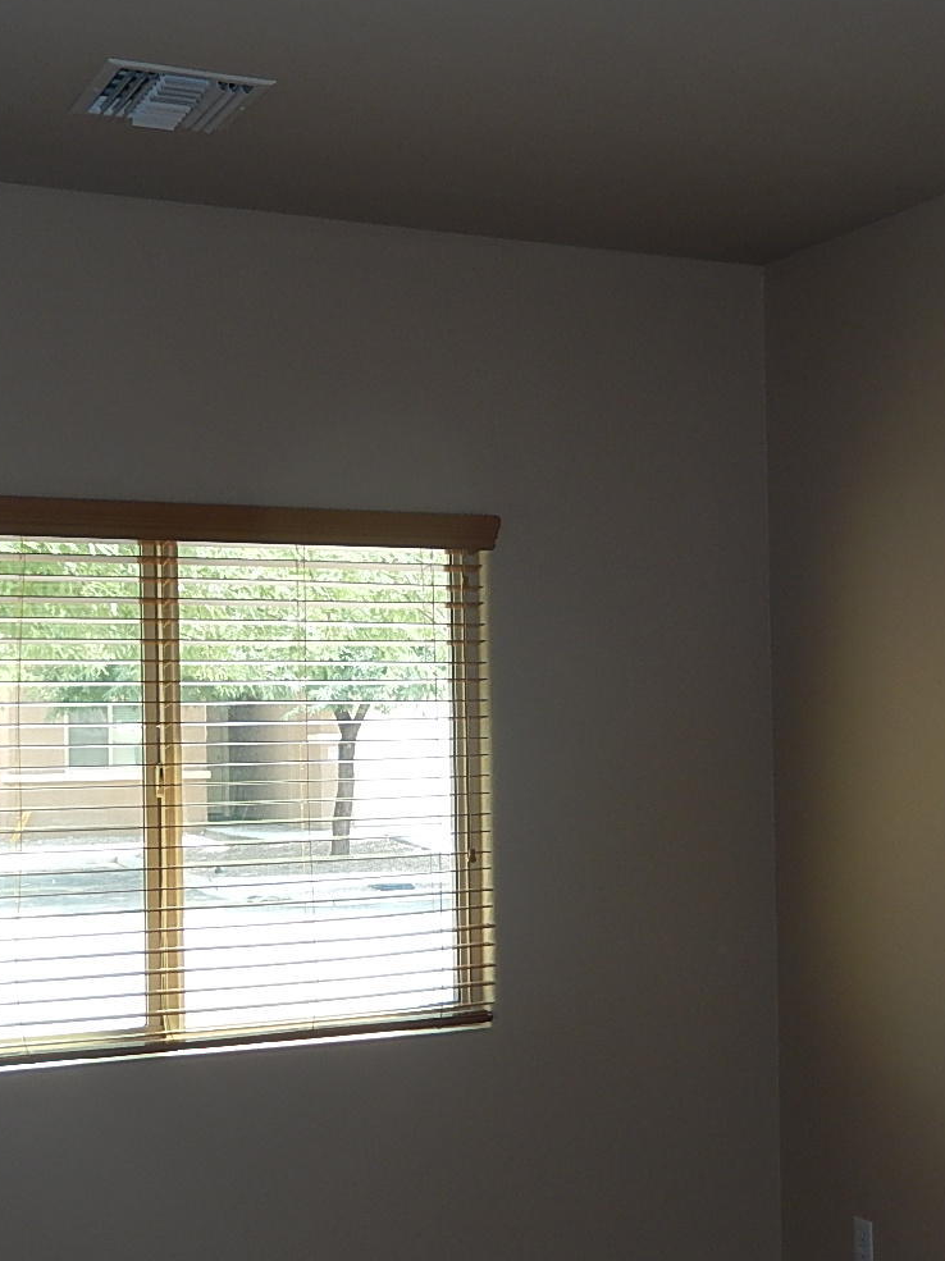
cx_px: 513
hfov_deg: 28.0
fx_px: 1894
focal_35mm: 52
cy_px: 698
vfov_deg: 36.8
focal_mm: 5.7
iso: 125
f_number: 3.8
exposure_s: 1/40
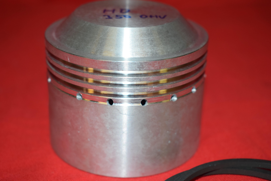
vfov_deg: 21.6
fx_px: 474
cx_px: 136
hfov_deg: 31.9
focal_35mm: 63
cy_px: 90
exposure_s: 1/160
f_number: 5
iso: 640
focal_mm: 42
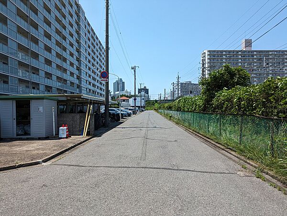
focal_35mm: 25
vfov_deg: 54.9
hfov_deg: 69.4
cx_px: 144
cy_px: 108
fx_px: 207
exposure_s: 1/1776
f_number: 1.89
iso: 47
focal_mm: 5.43
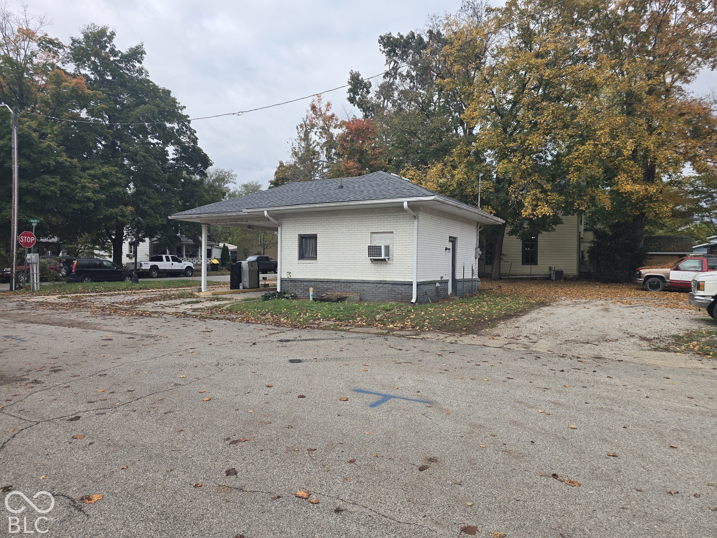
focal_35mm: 23
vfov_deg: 58.9
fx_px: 476
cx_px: 358
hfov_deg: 73.9
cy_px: 269
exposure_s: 1/487
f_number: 1.7
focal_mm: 6.3
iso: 12
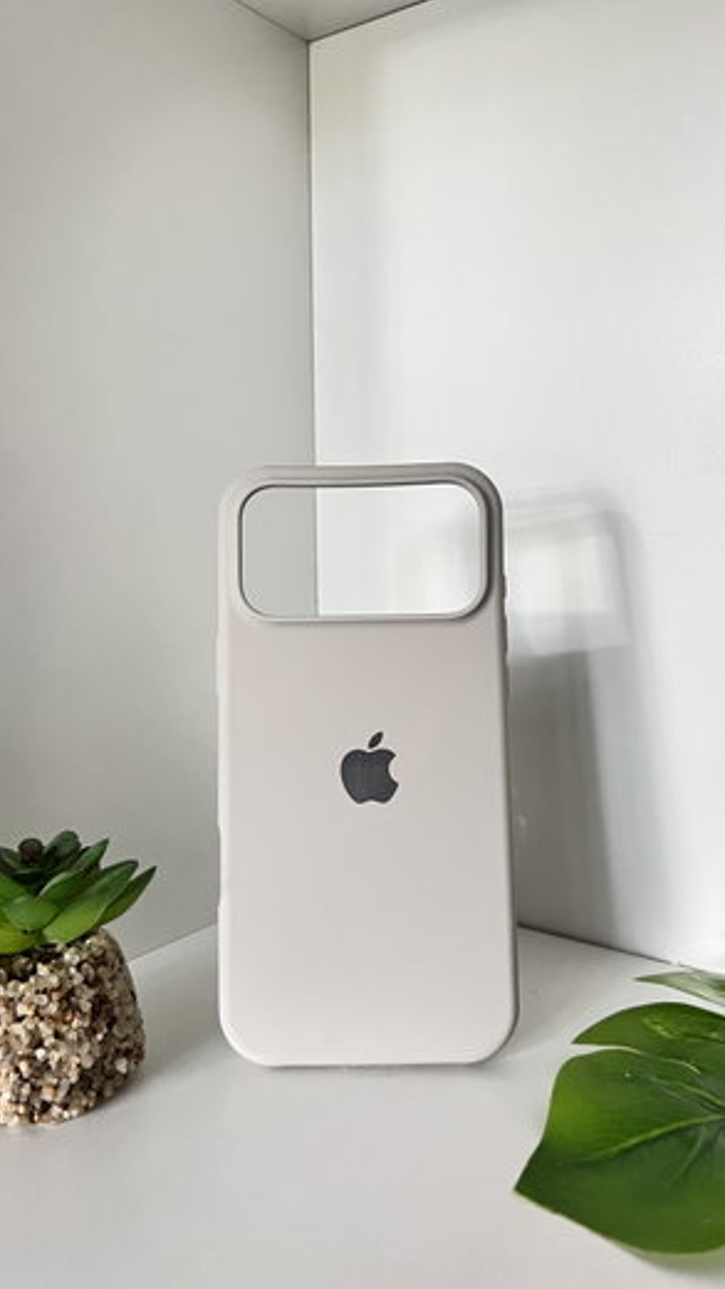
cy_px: 635
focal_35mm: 29
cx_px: 364
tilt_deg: -7.2
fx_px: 991
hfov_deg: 40.2
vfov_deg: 66.1
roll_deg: +2.0
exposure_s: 1/49
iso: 500
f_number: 1.5
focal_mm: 5.7
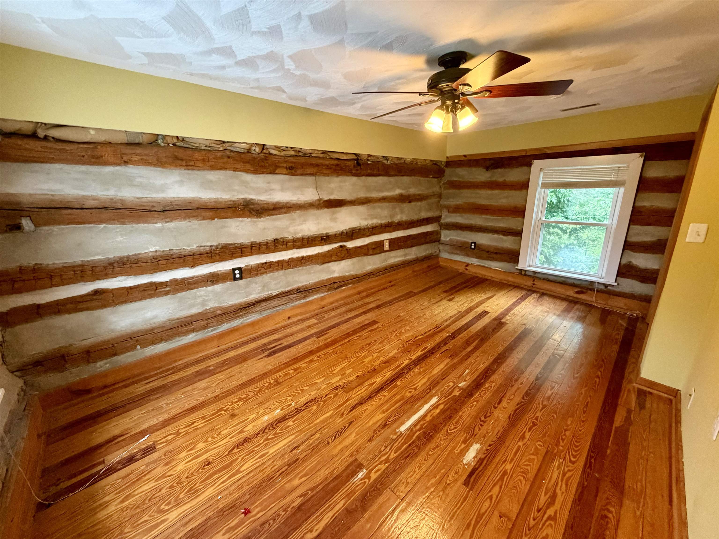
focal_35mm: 14
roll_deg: +2.1
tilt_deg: -15.4
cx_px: 360
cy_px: 270
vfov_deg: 85.7
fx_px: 291
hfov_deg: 102.1
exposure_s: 1/60
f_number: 2.2
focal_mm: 2.22
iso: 500
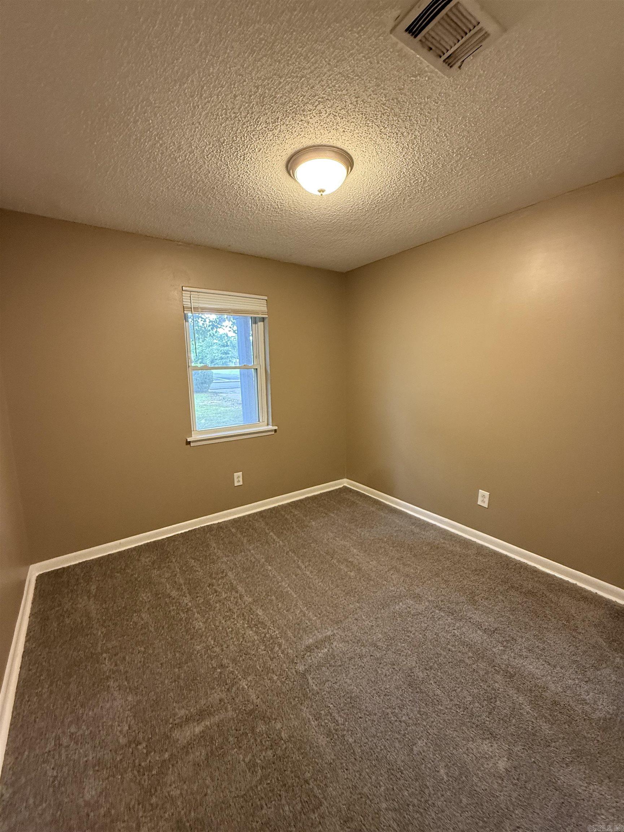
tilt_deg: -9.9
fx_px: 336
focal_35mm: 14
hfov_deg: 85.7
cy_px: 416
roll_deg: +0.8
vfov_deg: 102.1
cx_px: 312
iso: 400
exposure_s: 1/60
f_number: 2.2
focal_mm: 2.22
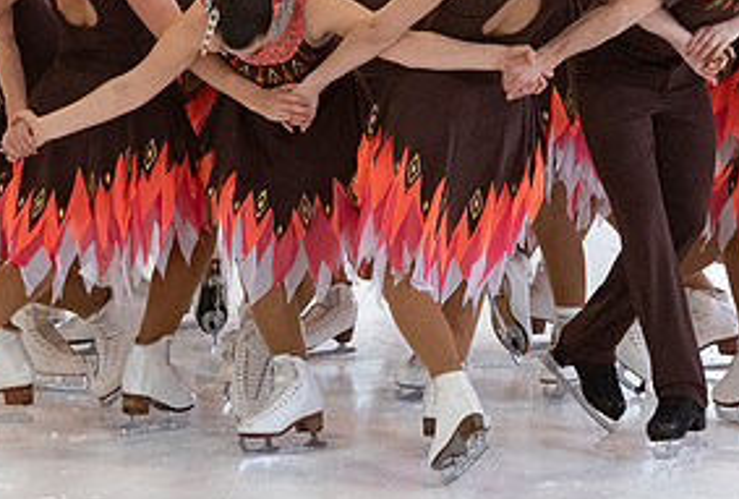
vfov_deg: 2.7
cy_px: 18
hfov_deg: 4.1
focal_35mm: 507
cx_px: 420
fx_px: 10447
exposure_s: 1/320
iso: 640
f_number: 4
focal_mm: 112
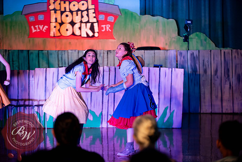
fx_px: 840
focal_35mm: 125
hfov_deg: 16.4
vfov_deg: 11.0
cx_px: 121
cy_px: 81
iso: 800
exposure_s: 1/125
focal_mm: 125
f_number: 2.8
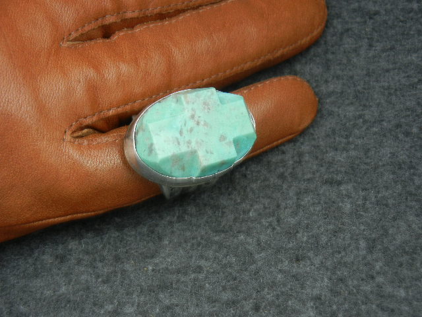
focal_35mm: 102
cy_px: 158
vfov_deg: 14.5
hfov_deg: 19.3
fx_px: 1243
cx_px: 211
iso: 200
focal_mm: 18.3
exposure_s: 1/4
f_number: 4.5
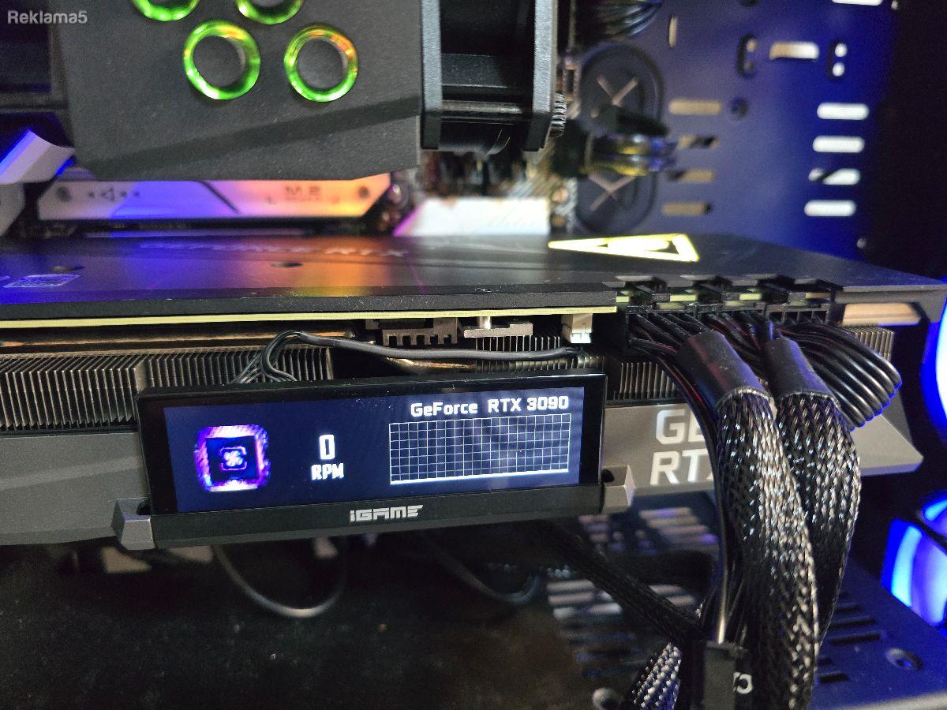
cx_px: 474
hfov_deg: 73.9
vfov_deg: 58.9
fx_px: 629
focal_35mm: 23
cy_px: 355
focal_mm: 6.3
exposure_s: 1/100
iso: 2000
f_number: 1.7
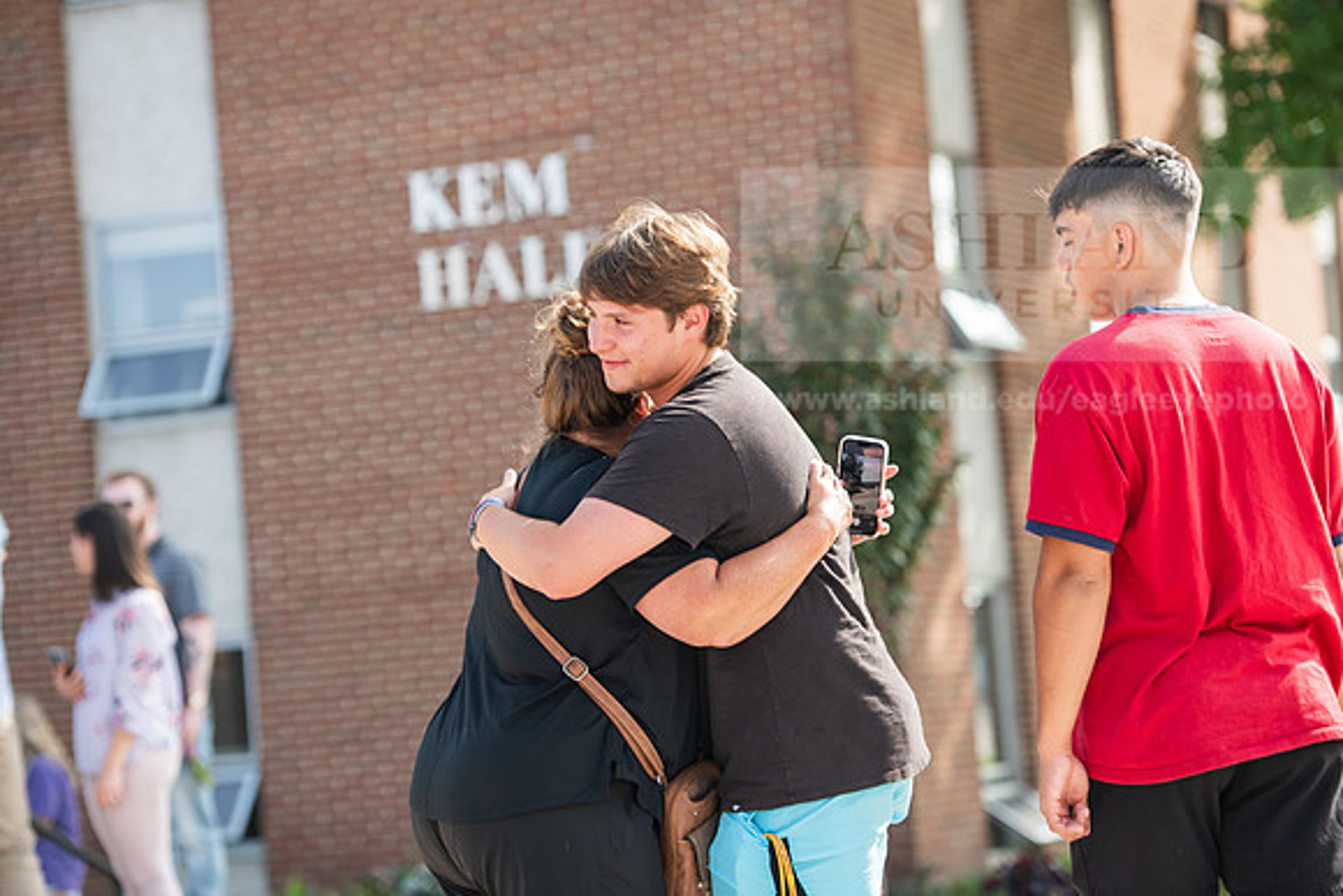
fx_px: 4179
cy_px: 448
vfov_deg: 12.2
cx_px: 672
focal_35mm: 112
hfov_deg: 18.3
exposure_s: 1/320
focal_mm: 112
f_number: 3.5
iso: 100
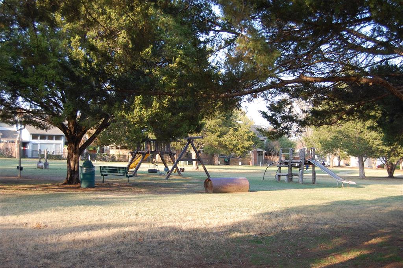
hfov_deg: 43.7
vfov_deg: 29.8
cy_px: 134
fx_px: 503
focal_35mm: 45
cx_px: 202
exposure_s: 1/125
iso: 200
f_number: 5.6
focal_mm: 30
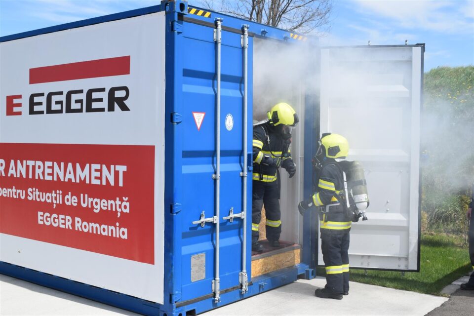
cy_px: 158
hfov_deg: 43.6
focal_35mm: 45
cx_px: 237
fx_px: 592
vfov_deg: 29.9
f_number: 10
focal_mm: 30
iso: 200
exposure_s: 1/400
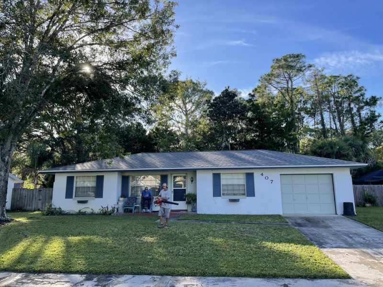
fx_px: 288
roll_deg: +1.0
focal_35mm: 26
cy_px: 144
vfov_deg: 53.1
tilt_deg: +11.4
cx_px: 192
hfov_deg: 67.3
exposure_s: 1/1103
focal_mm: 4.2
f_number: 1.6
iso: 32
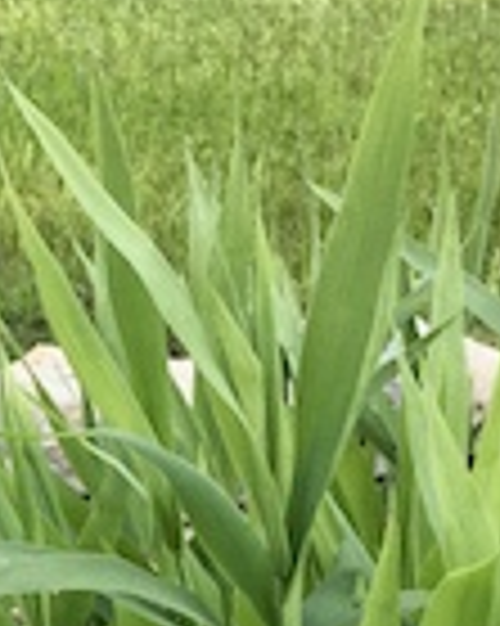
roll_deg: +1.2
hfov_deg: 11.2
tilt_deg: -31.0
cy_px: 910
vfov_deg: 14.0
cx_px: -347
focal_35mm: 130
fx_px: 2407
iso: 40
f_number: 2.2
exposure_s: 1/120
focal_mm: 4.15
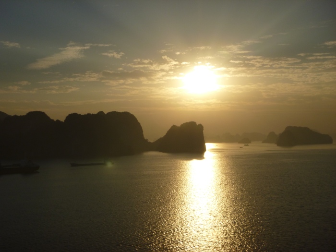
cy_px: 126
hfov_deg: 35.5
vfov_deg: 27.0
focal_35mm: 54
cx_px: 168
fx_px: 524
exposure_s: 1/500
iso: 125
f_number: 11
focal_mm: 9.7
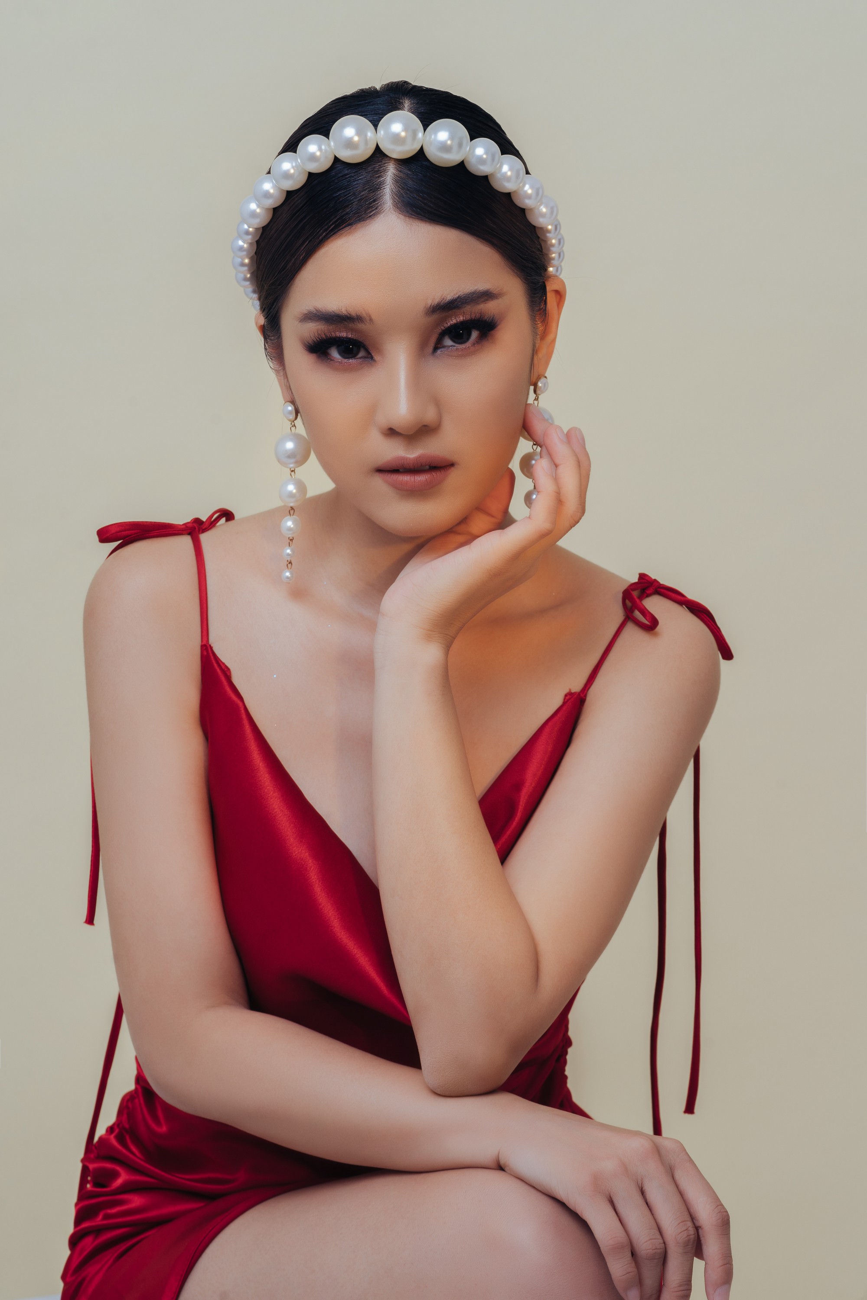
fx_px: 3251
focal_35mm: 90
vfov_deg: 22.6
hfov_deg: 15.2
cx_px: 434
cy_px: 650
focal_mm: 90
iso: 250
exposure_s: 1/125
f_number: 10
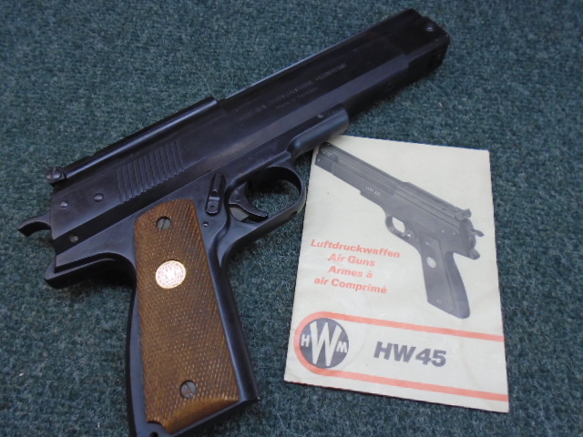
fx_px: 438
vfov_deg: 53.1
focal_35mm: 26
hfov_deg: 67.3
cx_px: 292
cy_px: 218
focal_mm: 4.6
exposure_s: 1/40
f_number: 3.2
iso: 200
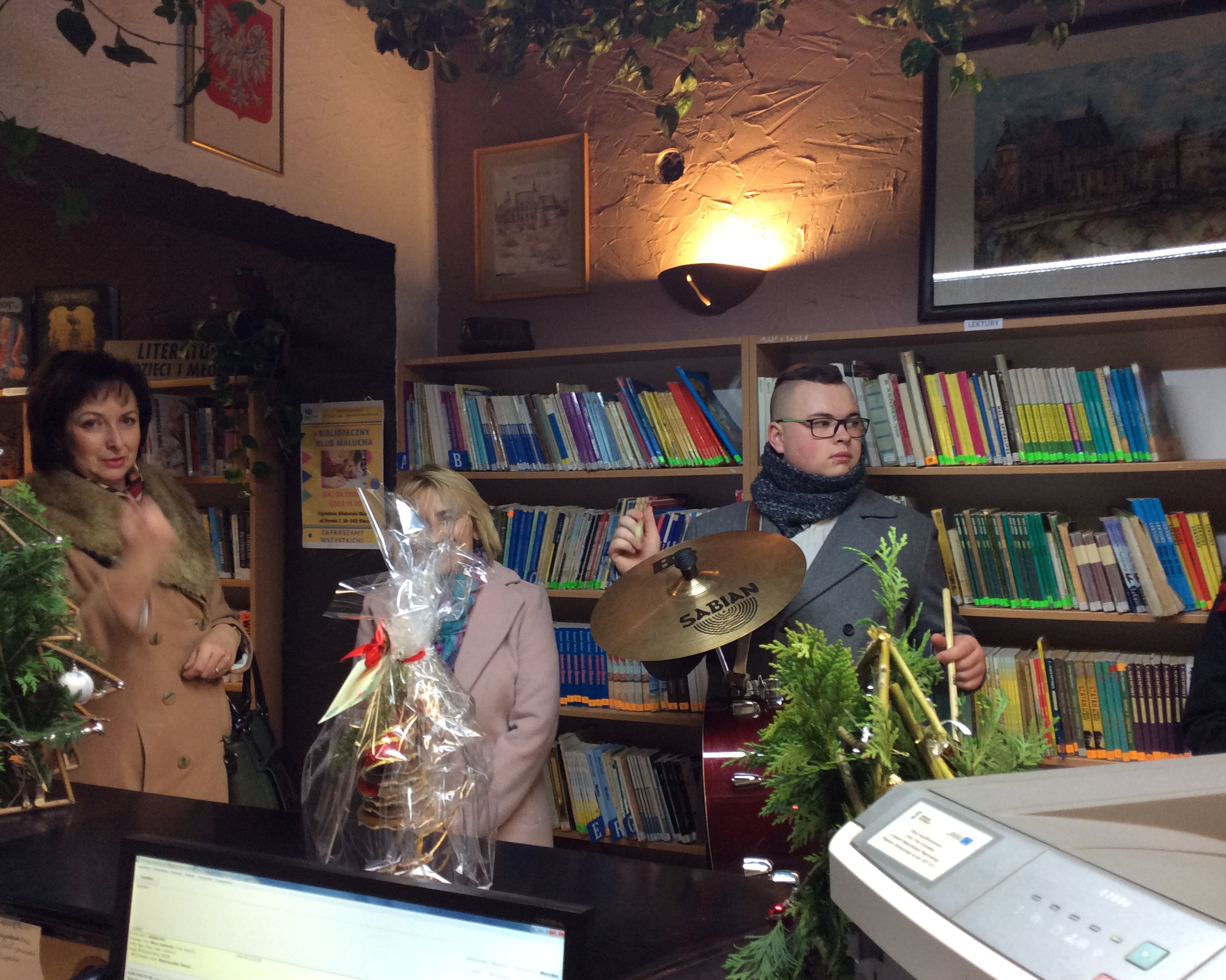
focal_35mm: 34
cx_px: 630
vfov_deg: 43.4
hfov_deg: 52.8
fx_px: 1234
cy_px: 486
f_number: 2.4
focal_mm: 3.3
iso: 64
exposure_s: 1/25
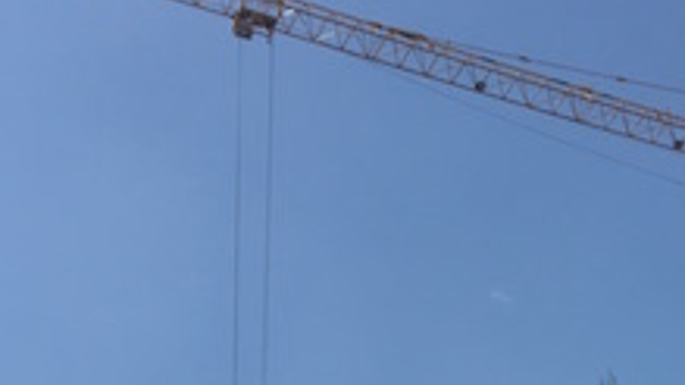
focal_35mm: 95
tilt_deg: +24.6
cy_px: 696
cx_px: 522
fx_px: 1725
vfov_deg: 11.7
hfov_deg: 22.2
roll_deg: +1.2
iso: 25
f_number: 2.2
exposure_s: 1/2137
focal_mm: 4.15
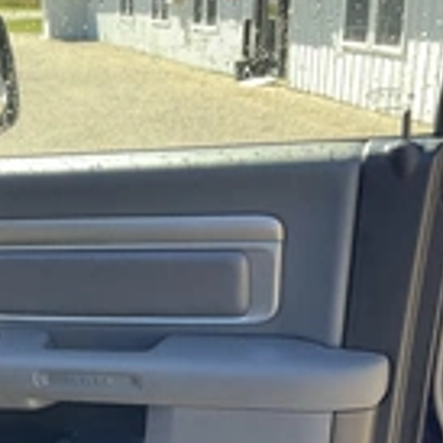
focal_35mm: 75
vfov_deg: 22.4
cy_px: 414
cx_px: 91
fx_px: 1086
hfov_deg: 22.7
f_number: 1.8
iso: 16
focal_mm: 3
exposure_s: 1/138
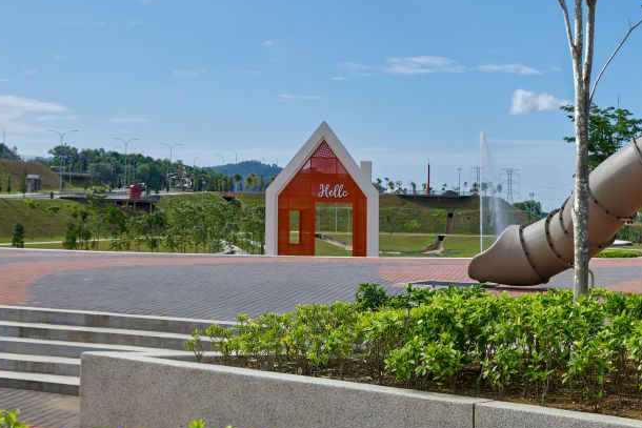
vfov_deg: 20.5
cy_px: 36
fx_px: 1159
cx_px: 526
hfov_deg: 30.1
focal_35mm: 65
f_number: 8
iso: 100
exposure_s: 1/500
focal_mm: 32
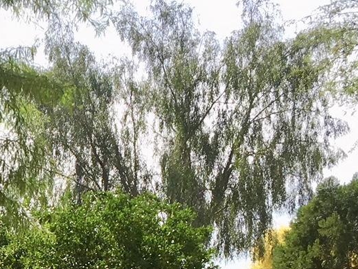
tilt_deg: -0.7
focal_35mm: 113
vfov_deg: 12.8
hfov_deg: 16.6
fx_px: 1169
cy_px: 324
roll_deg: -0.3
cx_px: -91
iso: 25
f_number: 2.2
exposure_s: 1/1099
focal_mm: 4.15
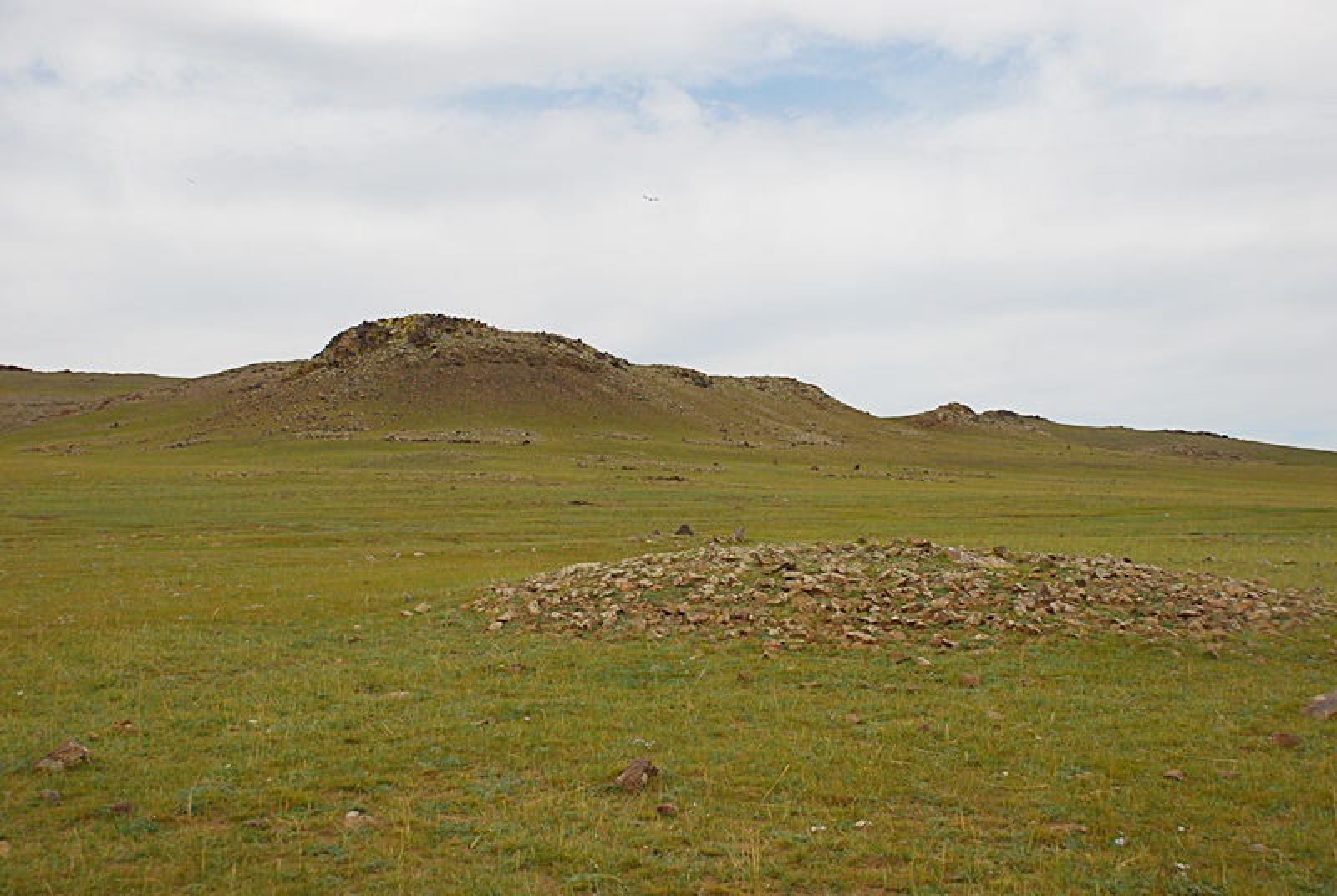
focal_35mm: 39
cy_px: 448
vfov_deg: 34.3
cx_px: 668
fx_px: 1451
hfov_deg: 49.5
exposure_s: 1/1250
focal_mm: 26
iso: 400
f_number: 6.3
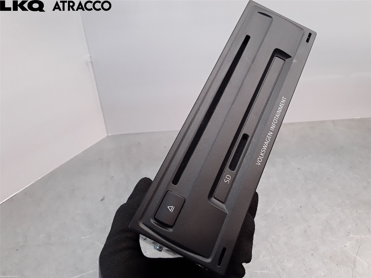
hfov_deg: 63.4
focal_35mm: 28
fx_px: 300
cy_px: 139
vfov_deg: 49.7
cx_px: 186
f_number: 1.9
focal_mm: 2.91
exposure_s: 1/118
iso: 100
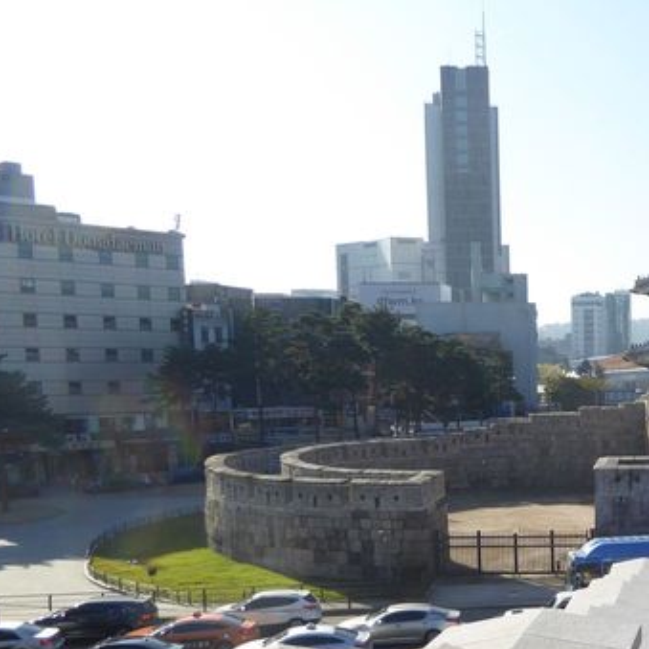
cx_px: 712
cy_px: 509
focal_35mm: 50
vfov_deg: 33.2
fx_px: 1061
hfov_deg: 30.5
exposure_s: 1/640
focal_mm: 4.3
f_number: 3.3
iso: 80
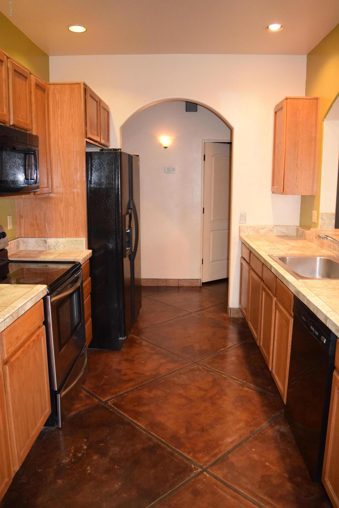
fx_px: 381
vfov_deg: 67.4
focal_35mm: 27
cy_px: 254
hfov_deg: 47.9
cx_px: 170
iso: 2500
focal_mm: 18
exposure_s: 1/60
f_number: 3.5
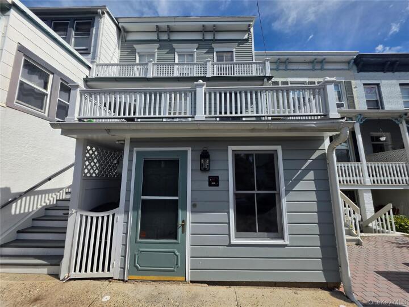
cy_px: 154
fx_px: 154
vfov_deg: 89.9
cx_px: 204
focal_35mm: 13
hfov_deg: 106.2
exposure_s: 1/2643
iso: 32
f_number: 1.9
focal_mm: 2.2
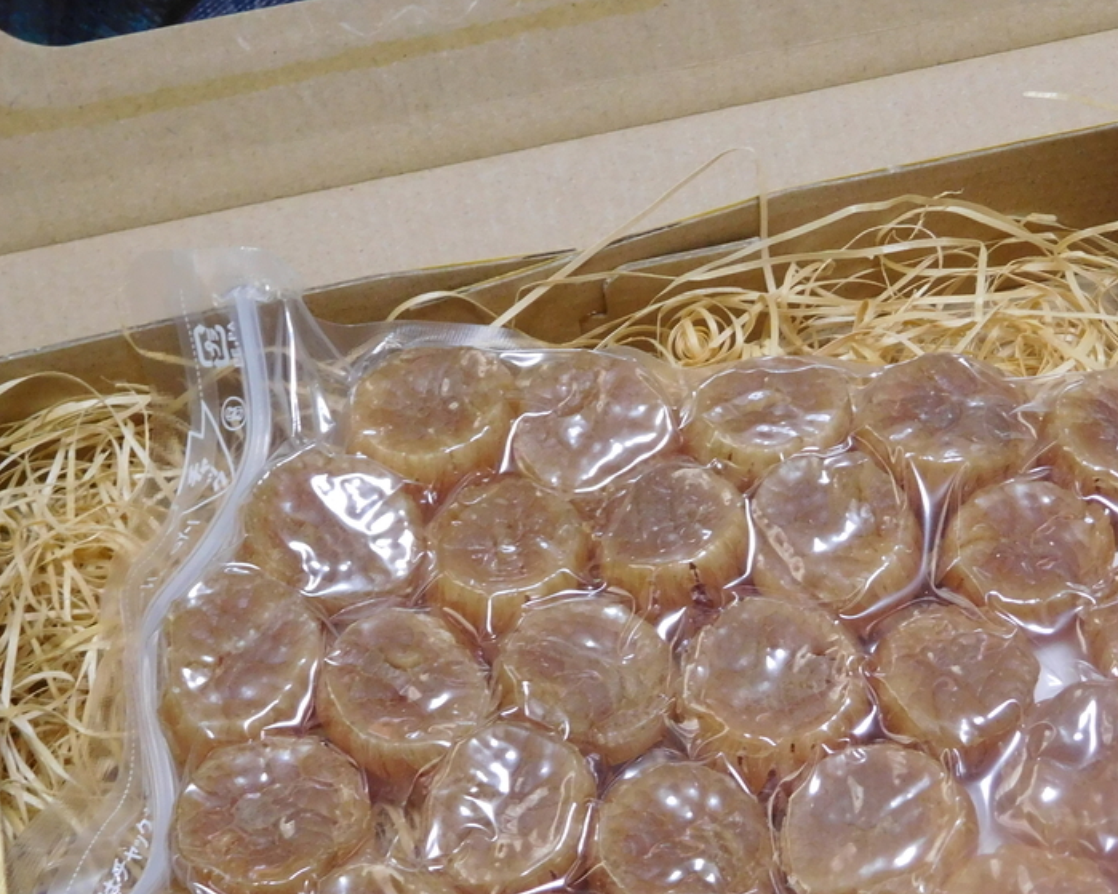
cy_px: 713
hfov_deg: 27.9
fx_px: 2217
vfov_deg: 22.5
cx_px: 854
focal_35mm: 67
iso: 400
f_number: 3.9
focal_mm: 7.1
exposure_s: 1/15
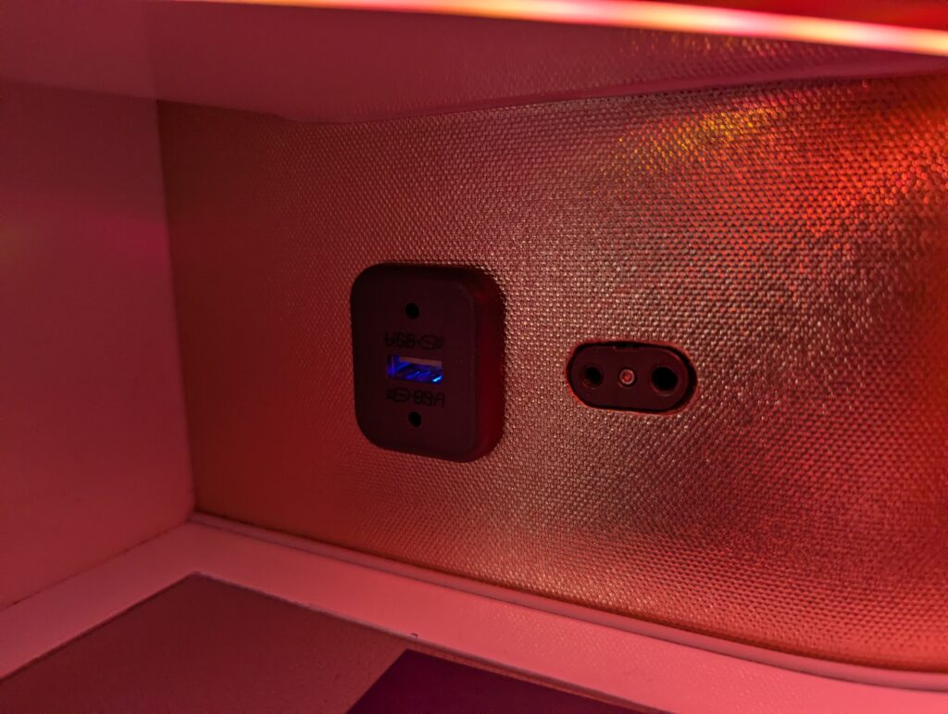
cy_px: 357
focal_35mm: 24
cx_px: 474
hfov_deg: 71.5
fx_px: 658
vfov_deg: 56.9
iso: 593
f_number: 1.85
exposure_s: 1/163
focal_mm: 6.81
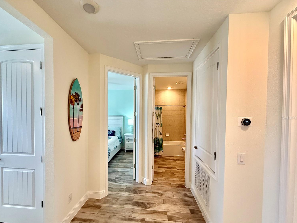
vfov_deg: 81.7
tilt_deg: -0.3
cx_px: 141
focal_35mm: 15
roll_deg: -0.3
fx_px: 129
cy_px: 118
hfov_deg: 98.1
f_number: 2.2
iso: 200
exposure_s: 1/120
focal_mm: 2.22
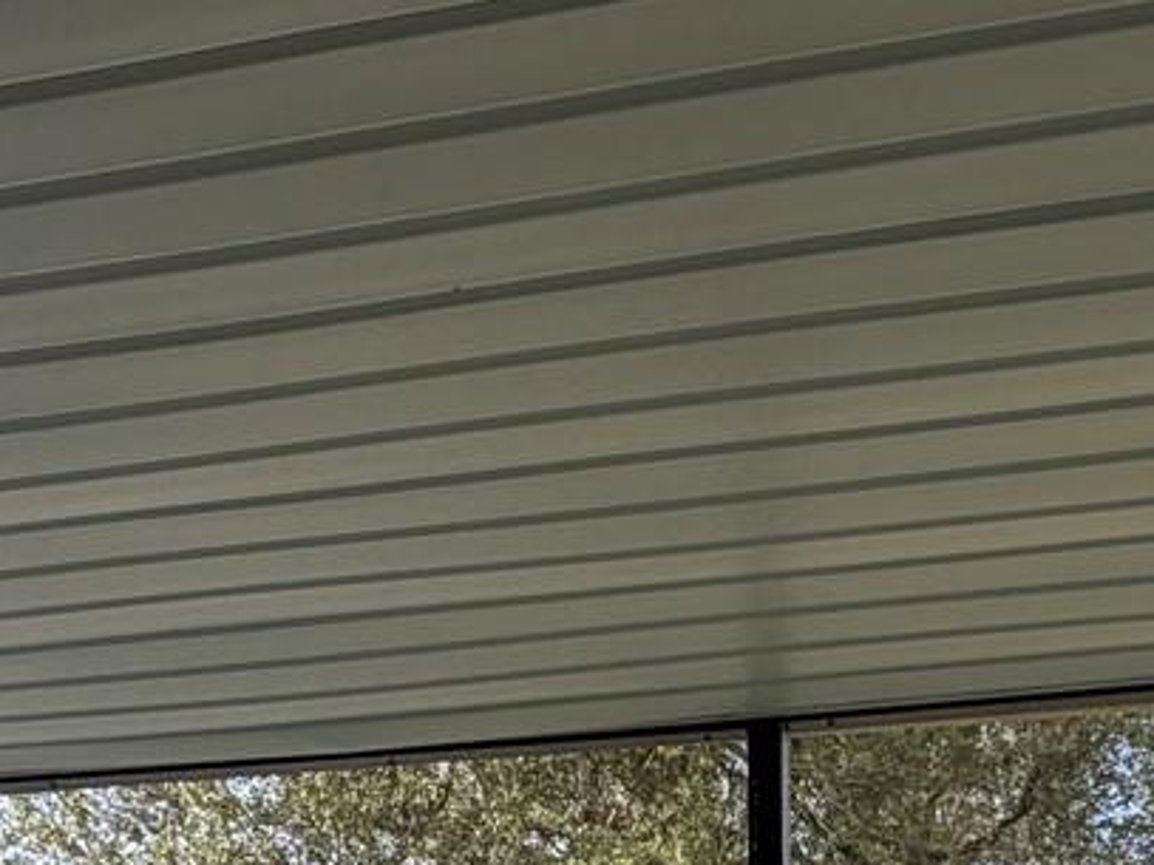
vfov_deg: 21.7
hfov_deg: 34.5
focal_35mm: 55
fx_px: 1833
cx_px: 814
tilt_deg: +0.4
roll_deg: +0.8
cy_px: 1336
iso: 64
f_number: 2.2
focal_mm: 2.22
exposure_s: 1/502
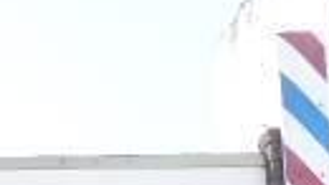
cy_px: 509
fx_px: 1125
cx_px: -286
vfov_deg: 8.3
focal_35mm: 129
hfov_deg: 14.4
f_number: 3.3
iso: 125
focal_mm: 4.3
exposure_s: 1/200
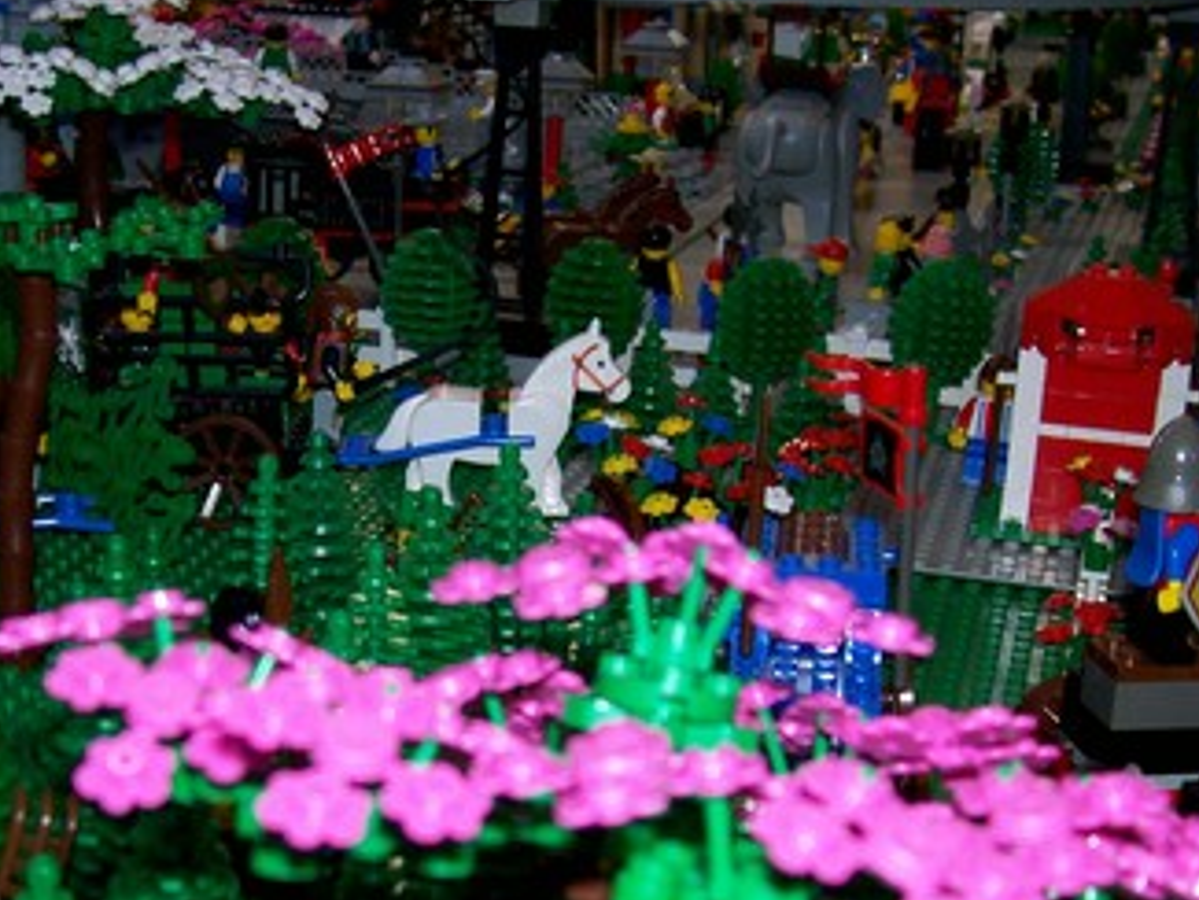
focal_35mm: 67
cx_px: 491
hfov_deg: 28.9
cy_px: 590
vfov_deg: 21.9
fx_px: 2322
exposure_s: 1/64
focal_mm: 5.6
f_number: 2.7
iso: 80
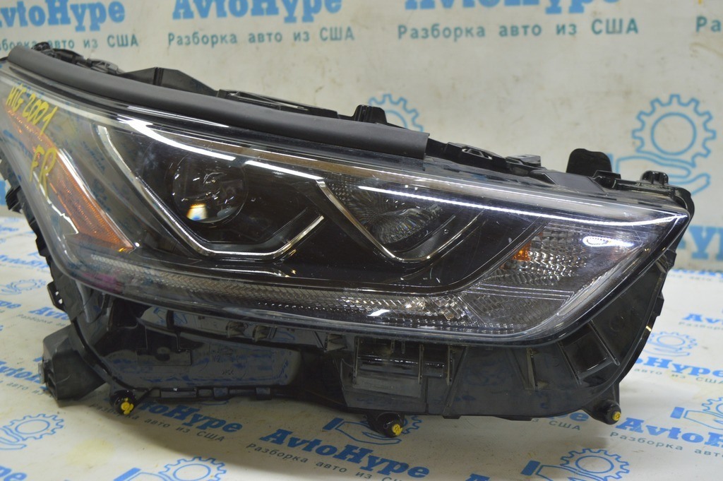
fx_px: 903
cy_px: 240
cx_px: 362
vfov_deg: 29.8
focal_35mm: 45
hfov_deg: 43.6
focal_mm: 30
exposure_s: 1/20
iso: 400
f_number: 5.6
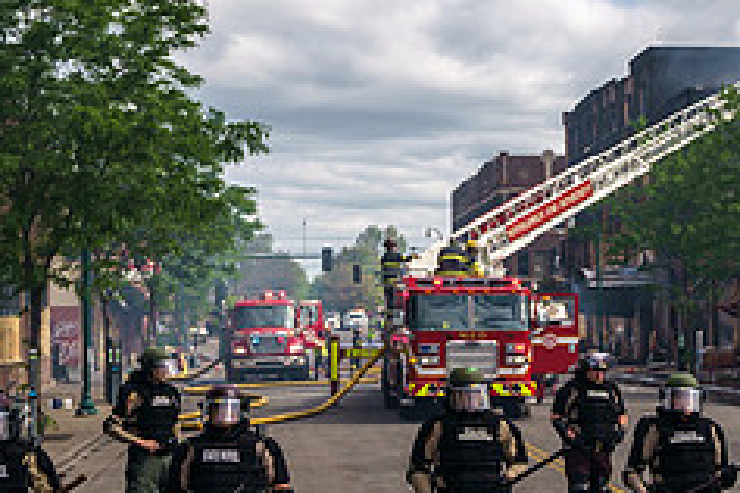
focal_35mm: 81
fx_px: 1665
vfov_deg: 16.8
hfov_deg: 25.0
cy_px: 329
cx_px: 475
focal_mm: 32.8
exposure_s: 1/4000
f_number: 2.8
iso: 200
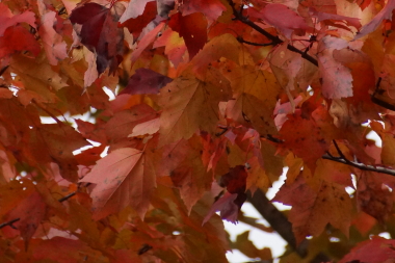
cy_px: -50
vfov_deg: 1.4
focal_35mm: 987
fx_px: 10824
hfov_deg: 2.1
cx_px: 164
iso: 1000
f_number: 6.3
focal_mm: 250
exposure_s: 1/400
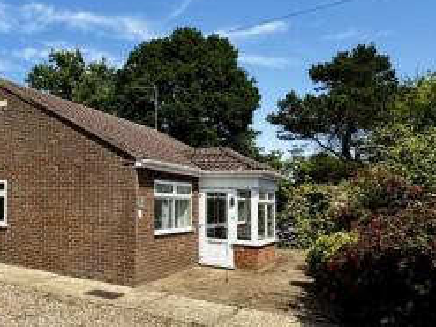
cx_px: 26
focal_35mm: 33
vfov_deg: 42.9
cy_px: 176
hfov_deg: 48.2
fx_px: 415
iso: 40
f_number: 2.2
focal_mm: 2.22
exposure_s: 1/2083
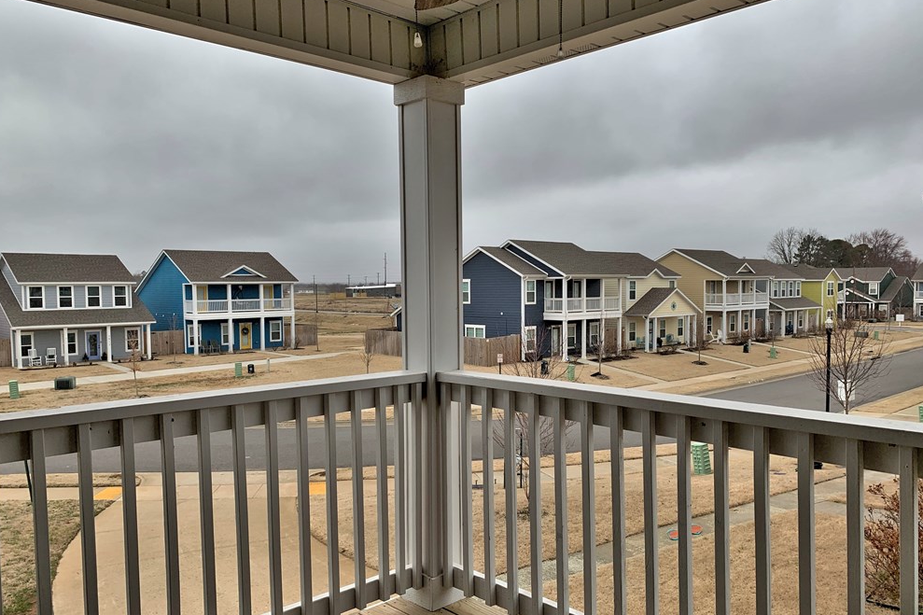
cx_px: 457
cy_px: 331
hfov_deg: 65.5
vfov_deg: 46.3
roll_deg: -0.6
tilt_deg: -3.6
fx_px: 718
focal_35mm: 28
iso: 25
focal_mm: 4.25
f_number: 1.8
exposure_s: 1/469
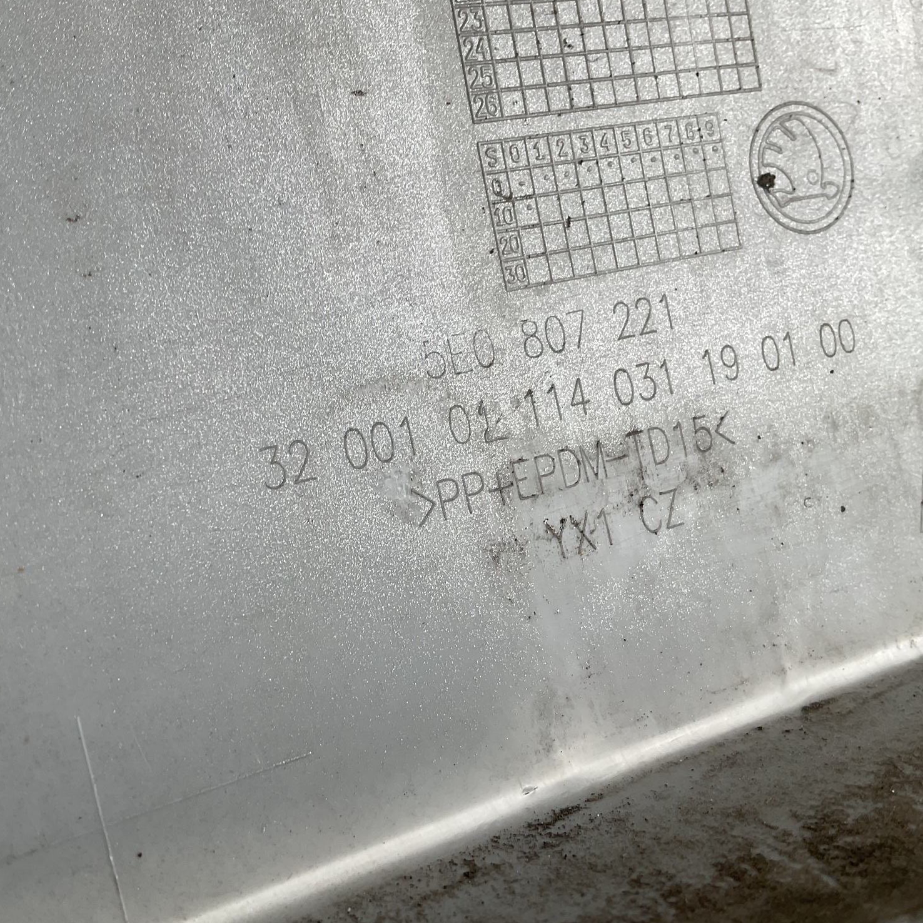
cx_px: 403
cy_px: 468
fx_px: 1056
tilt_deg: -12.5
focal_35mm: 35
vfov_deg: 47.2
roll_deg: +7.3
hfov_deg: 47.1
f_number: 1.8
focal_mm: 3
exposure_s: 1/131
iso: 16
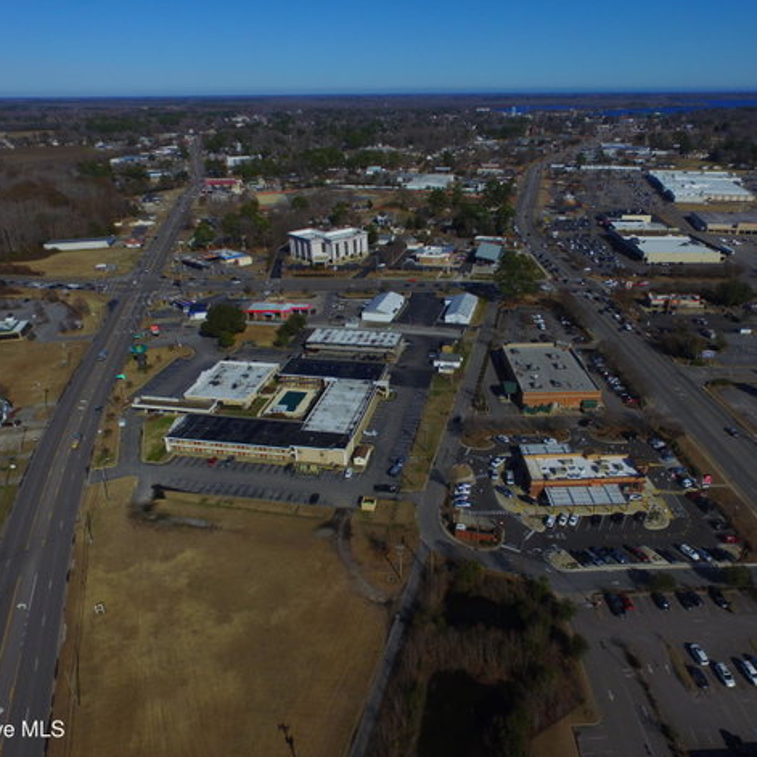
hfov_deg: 64.9
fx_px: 594
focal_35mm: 24
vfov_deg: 65.0
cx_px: 414
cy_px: 379
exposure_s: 1/3704
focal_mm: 3.61
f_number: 2.8
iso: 100
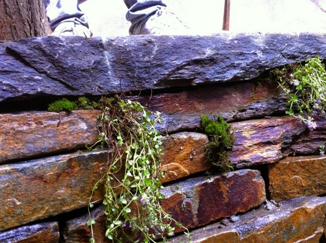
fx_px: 423
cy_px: 129
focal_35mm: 45
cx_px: 194
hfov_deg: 42.0
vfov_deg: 32.1
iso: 80
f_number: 2.8
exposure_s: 1/40
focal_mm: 3.85
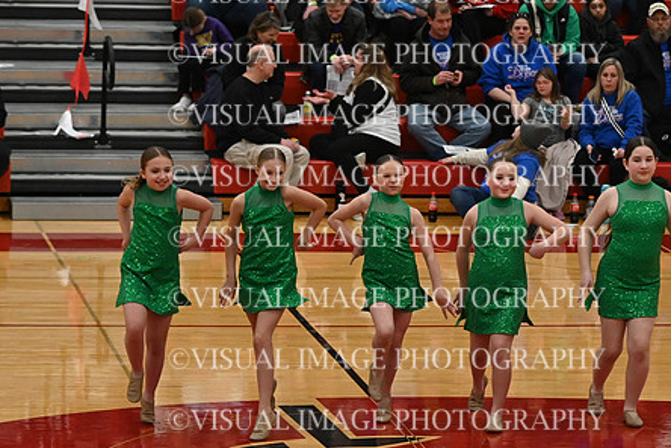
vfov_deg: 7.0
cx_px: 387
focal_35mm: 196
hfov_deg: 10.5
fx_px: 3653
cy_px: 267
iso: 3200
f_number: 4
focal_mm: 100
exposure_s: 1/400
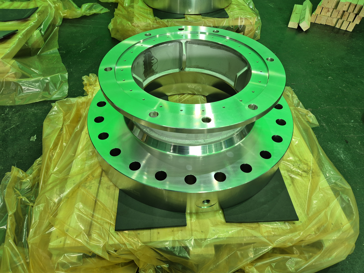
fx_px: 242
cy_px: 136
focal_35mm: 23
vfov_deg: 58.9
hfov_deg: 73.9
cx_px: 182
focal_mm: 5.4
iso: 160
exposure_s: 1/120
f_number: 1.8
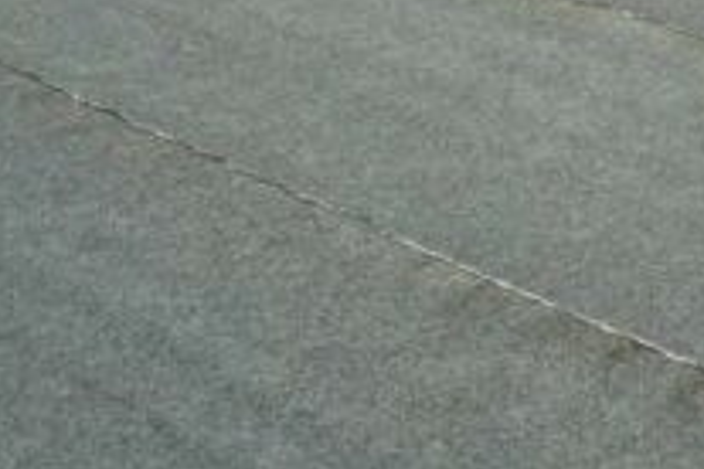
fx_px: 2835
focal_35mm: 145
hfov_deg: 13.1
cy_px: -435
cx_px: 1156
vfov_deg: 9.0
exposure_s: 1/400
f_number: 7.1
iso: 100
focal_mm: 6
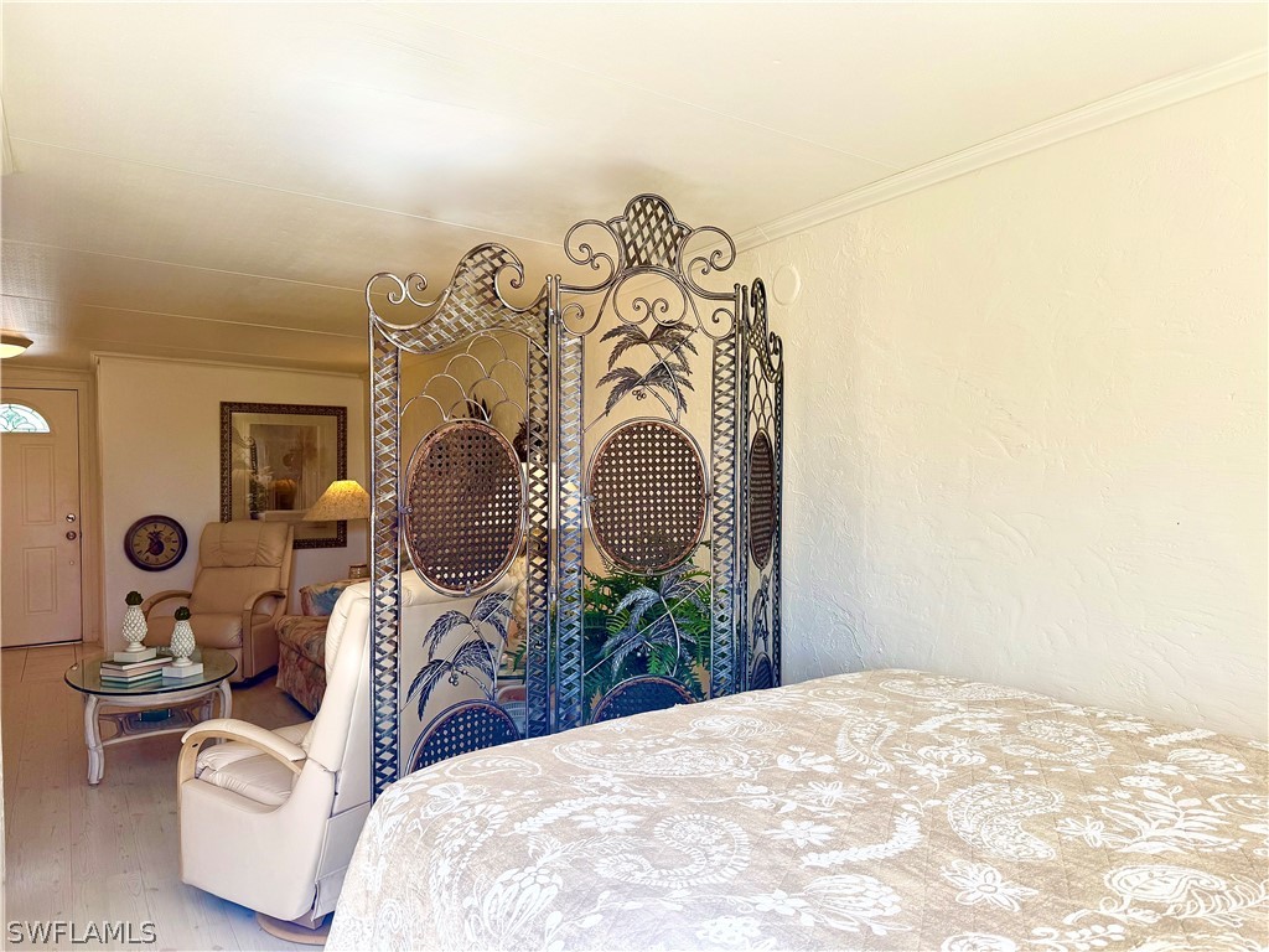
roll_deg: +1.3
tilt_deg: +0.6
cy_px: 476
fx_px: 880
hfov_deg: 71.6
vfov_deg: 56.8
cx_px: 634
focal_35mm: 24
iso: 64
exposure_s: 1/229
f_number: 1.78
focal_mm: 6.76
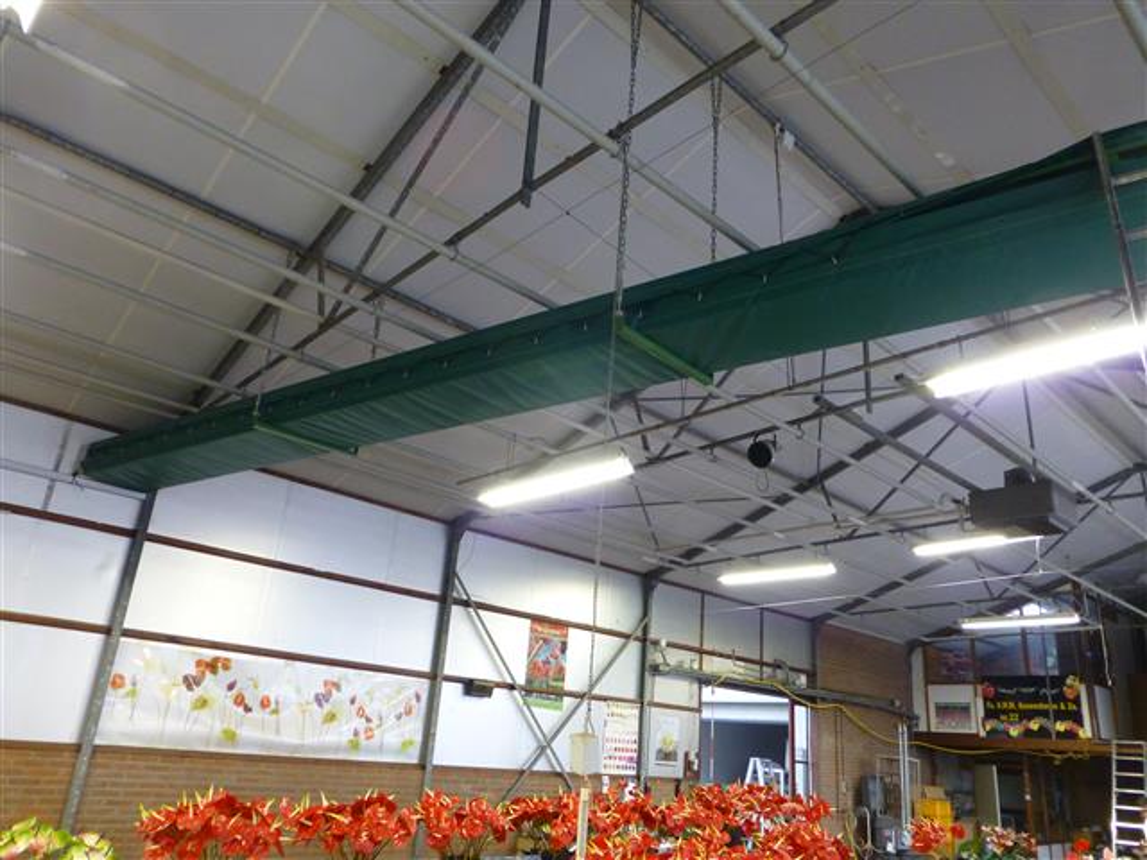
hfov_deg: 71.6
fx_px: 795
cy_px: 430
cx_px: 574
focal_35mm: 24
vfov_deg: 56.8
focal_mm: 4.3
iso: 400
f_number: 3.3
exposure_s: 1/20
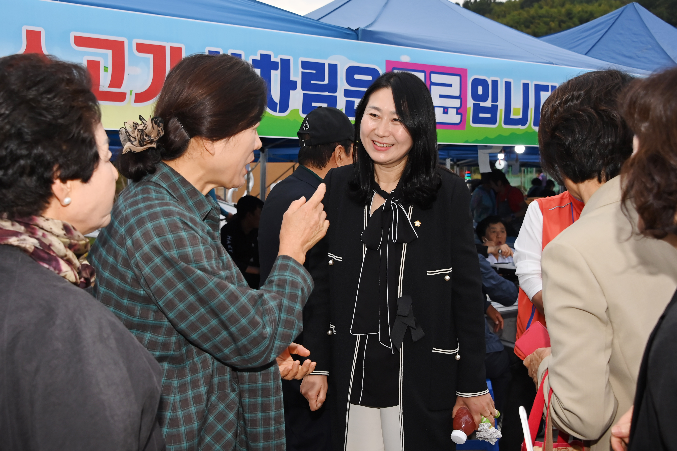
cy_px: 226
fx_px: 658
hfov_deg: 54.4
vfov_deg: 37.9
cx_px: 338
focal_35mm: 35
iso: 640
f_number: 6.3
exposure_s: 1/250
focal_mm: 35
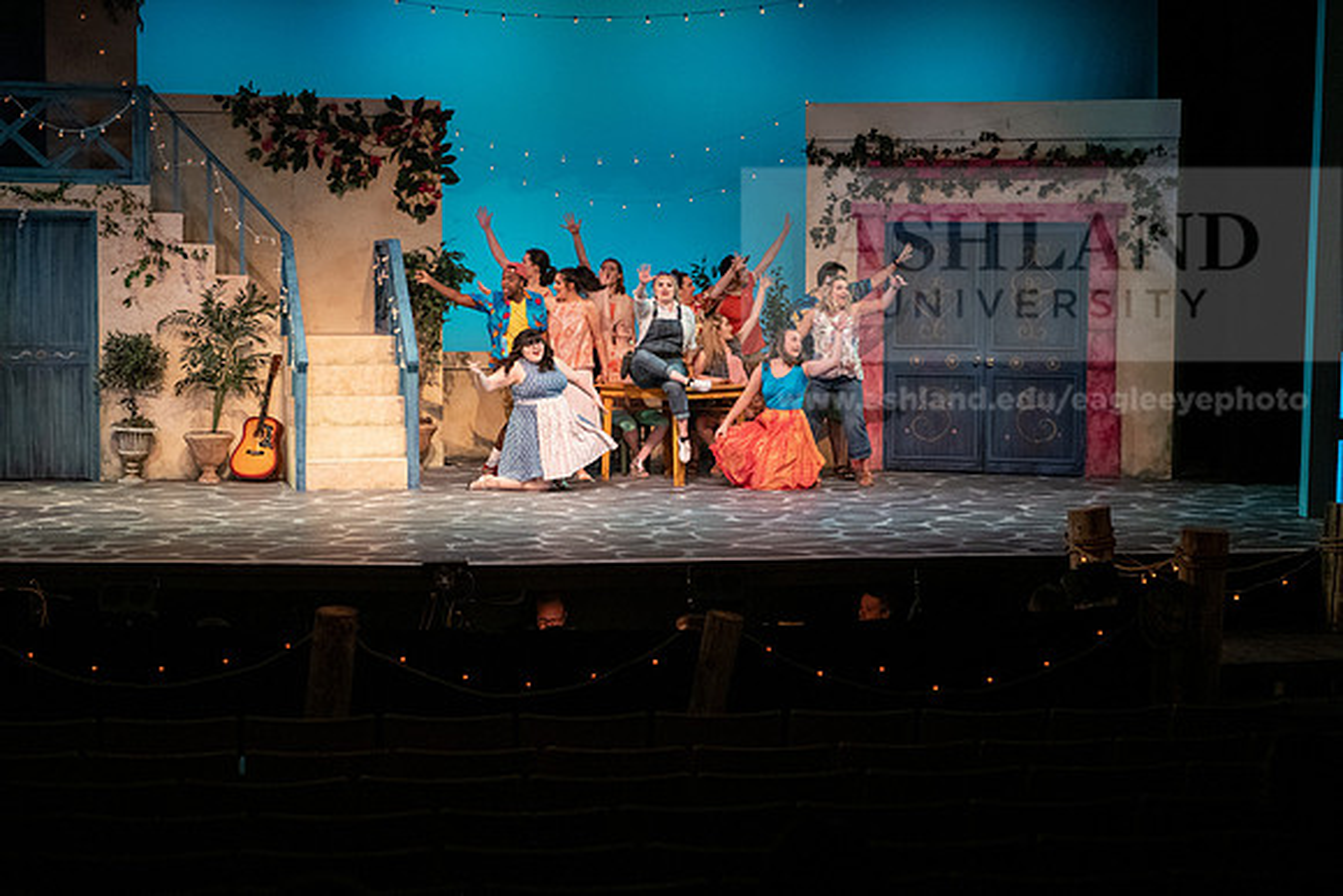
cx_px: 672
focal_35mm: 70
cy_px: 448
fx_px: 2612
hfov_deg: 28.8
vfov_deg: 19.5
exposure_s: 1/400
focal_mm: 70
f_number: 3.5
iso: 3200
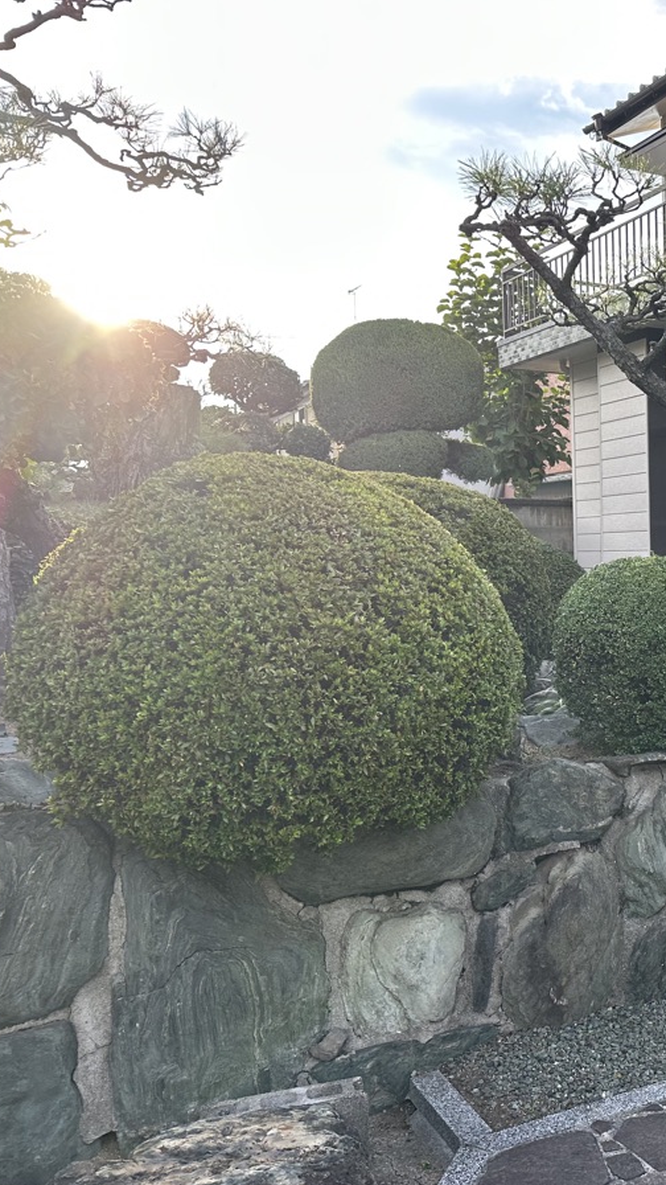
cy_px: 594
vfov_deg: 56.6
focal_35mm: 35
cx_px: 667
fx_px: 1099
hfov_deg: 31.2
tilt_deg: -1.1
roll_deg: +0.1
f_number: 1.78
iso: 80
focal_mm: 6.86
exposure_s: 1/773
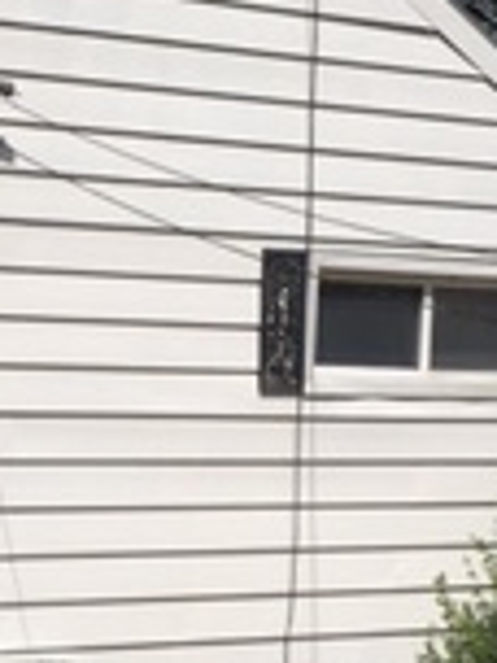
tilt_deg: -2.7
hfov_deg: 11.7
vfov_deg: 16.0
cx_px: -218
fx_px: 2335
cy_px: 519
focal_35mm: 122
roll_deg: -0.2
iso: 25
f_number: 2.2
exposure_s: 1/4525
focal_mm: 4.15
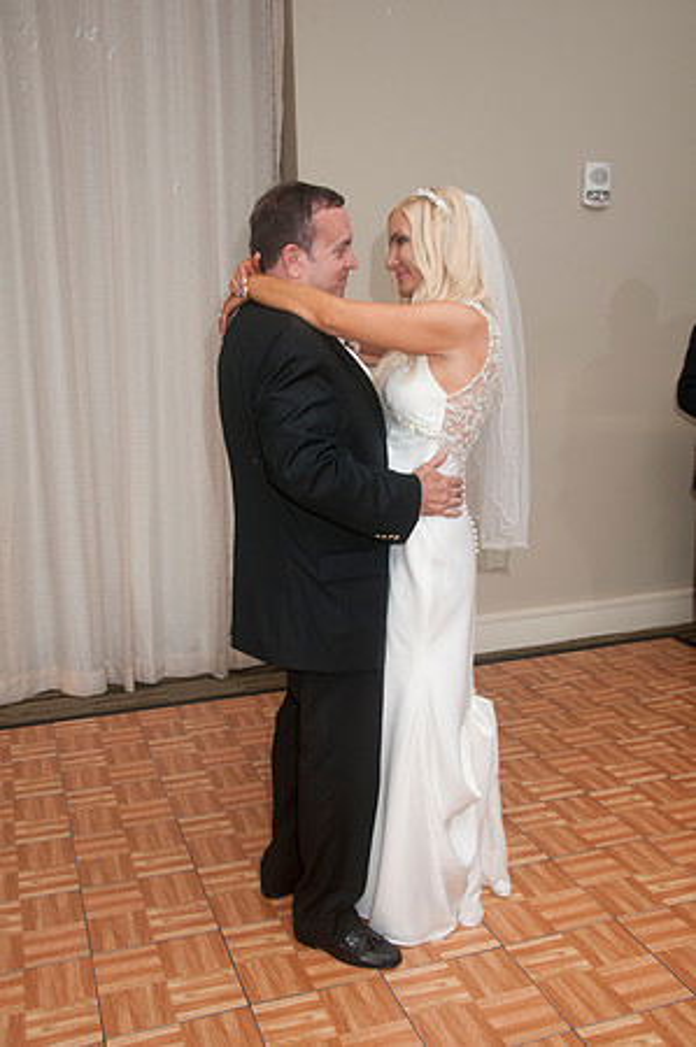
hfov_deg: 39.9
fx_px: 959
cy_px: 524
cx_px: 348
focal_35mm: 33
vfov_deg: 57.3
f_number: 5.6
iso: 400
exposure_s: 1/60
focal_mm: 22
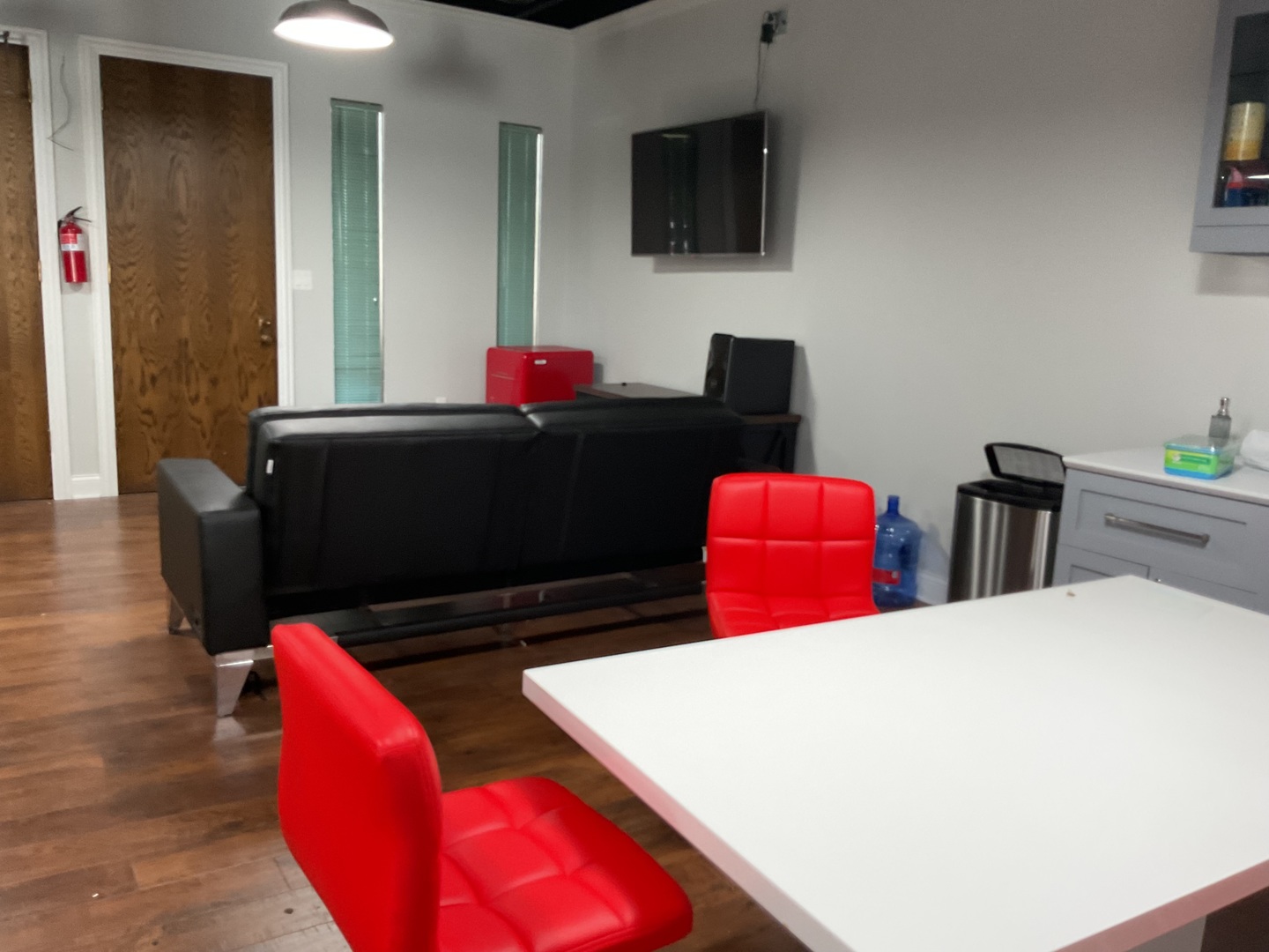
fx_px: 1063
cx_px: 634
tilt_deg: -12.0
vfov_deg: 48.2
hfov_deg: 61.7
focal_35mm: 29
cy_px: 476
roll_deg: -3.3
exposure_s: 1/40
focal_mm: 3
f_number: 1.8
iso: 320
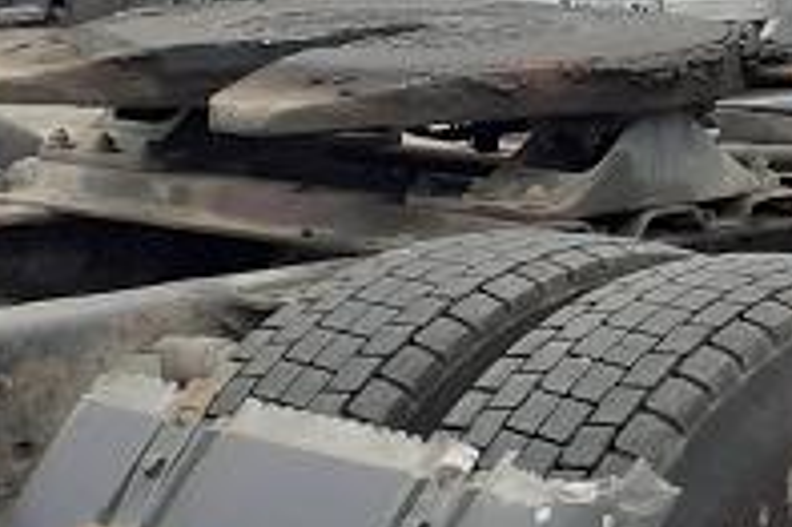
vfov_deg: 9.1
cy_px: -189
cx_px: 1122
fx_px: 3231
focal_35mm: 147
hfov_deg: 13.3
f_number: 1.9
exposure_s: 1/133
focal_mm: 3.6
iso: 40
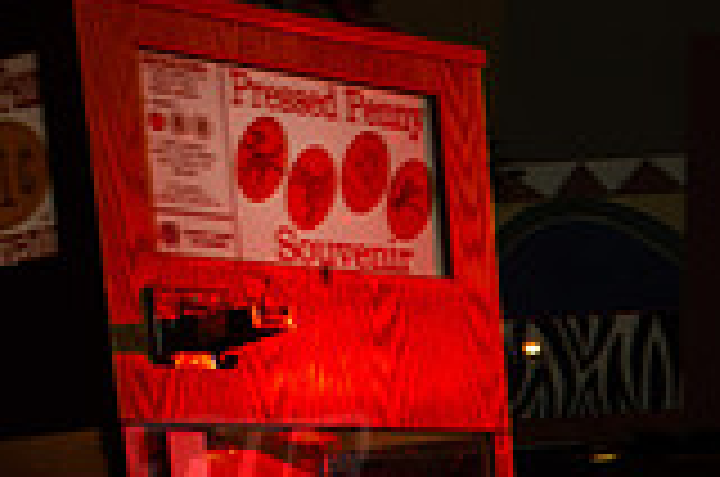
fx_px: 2495
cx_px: 1192
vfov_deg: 10.3
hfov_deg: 14.8
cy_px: 850
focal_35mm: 125
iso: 200
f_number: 22
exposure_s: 1/15
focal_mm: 23
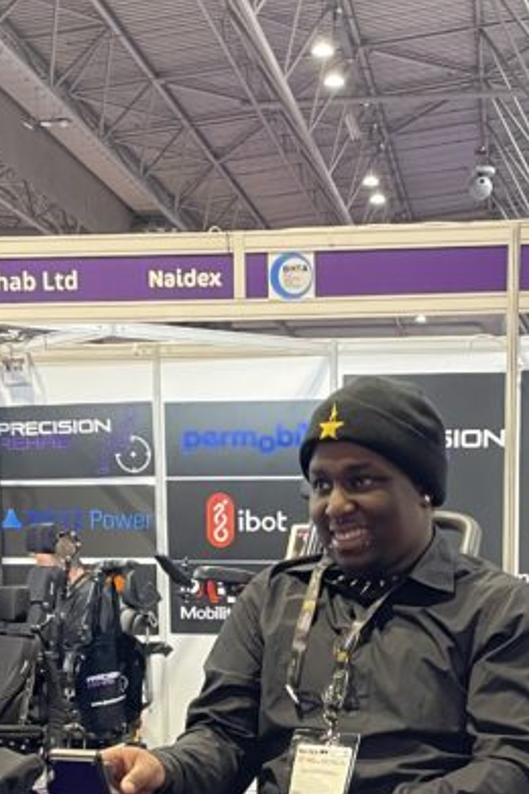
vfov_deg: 26.3
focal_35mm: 71
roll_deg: +0.7
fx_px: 1565
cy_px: 863
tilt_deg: -10.6
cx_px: 295
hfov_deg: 19.2
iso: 250
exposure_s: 1/50
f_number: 1.6
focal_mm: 4.2
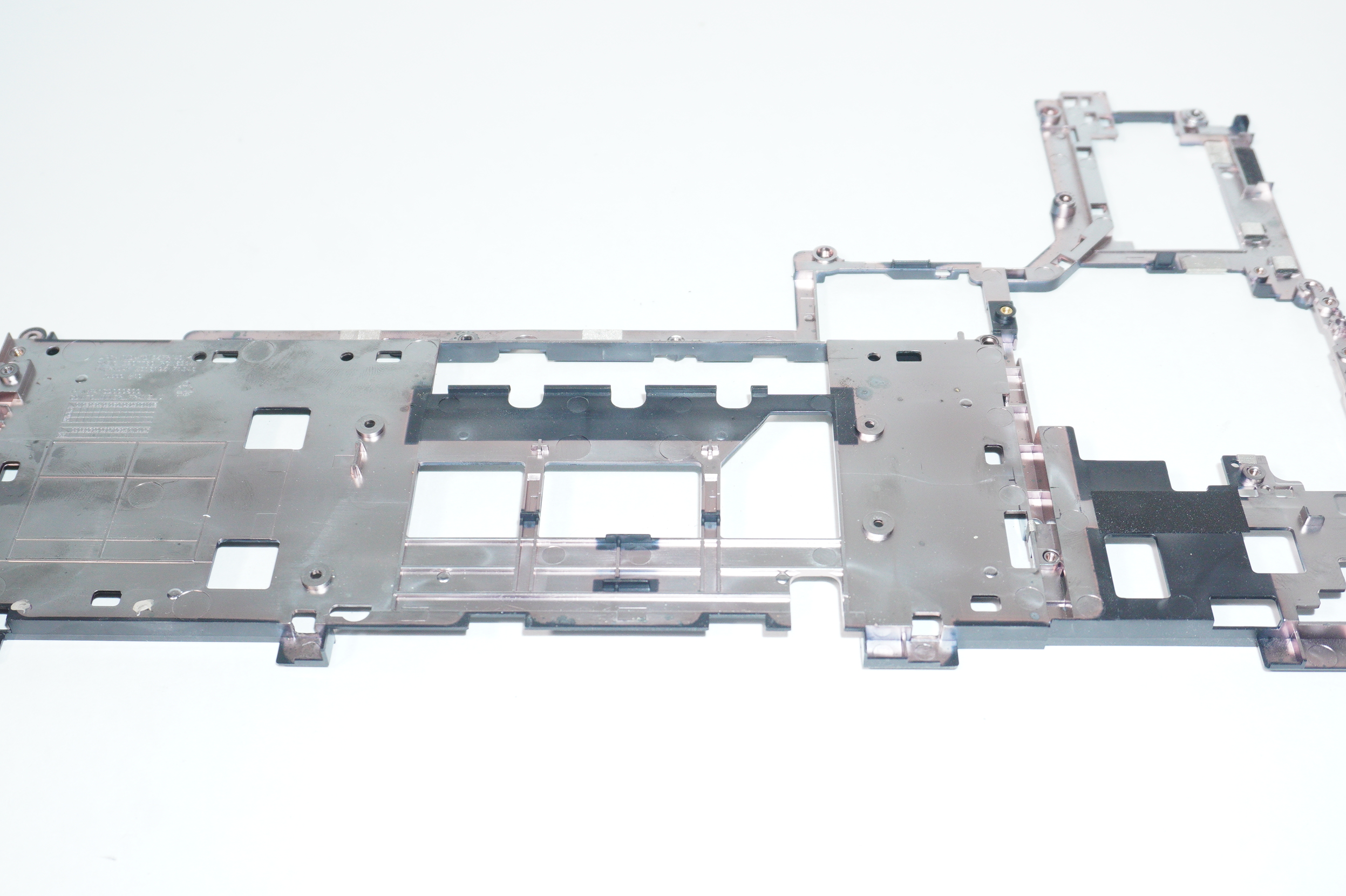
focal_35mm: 42
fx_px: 1554
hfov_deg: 46.8
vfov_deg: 32.1
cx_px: 668
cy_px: 529
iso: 640
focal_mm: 23
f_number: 5
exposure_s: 1/160
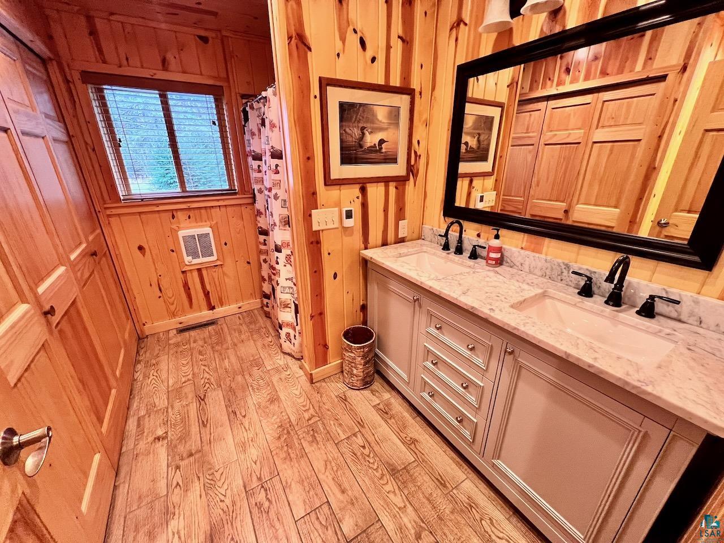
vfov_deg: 89.9
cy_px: 272
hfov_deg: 106.2
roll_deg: +0.3
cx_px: 362
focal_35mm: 13
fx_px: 272
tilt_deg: -21.5
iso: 400
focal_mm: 1.57
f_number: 1.8
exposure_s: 1/60
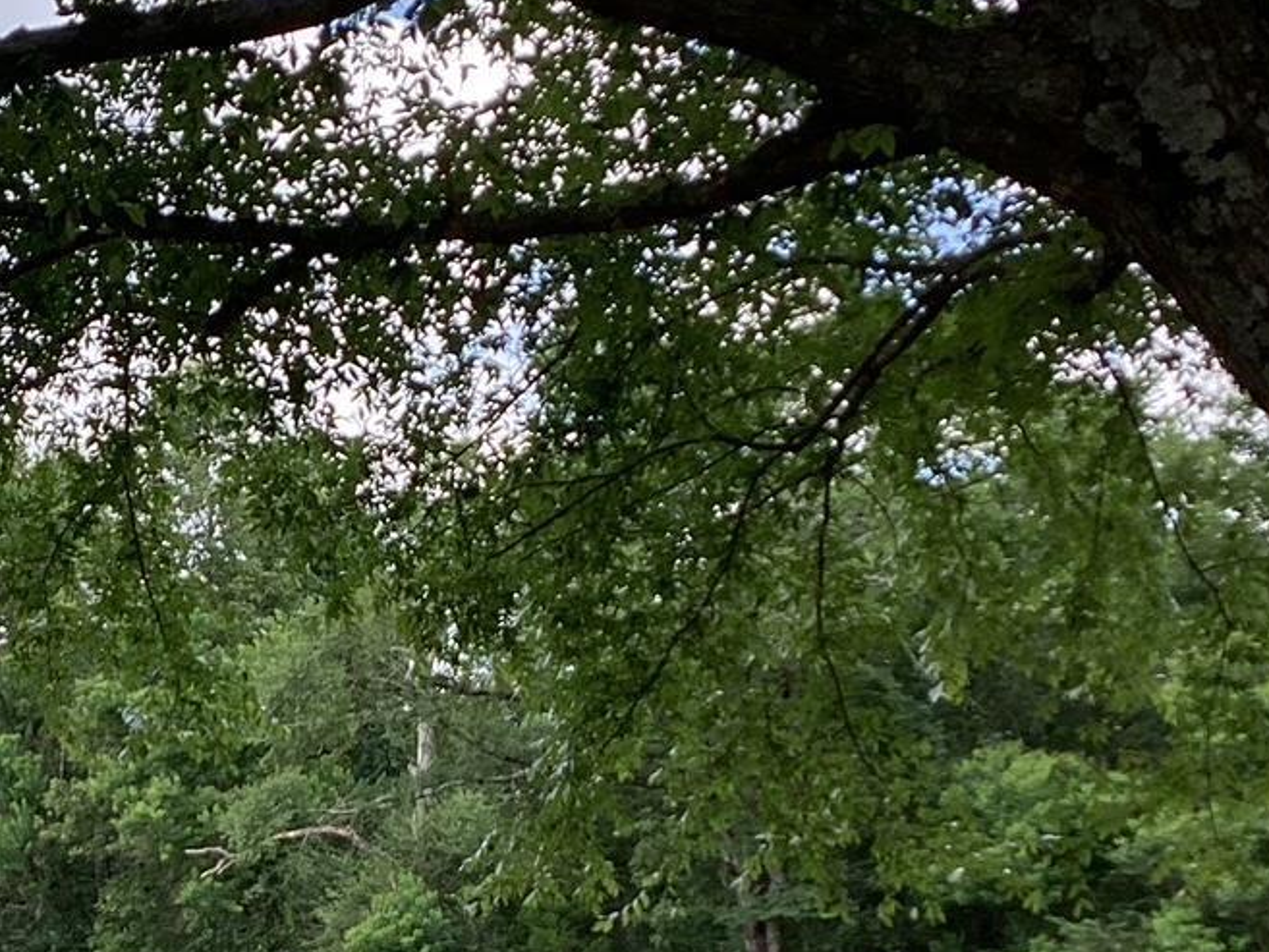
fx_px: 2823
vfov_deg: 19.0
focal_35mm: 77
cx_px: 122
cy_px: 765
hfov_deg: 24.6
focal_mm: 3.3
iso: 25
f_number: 2.4
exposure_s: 1/259
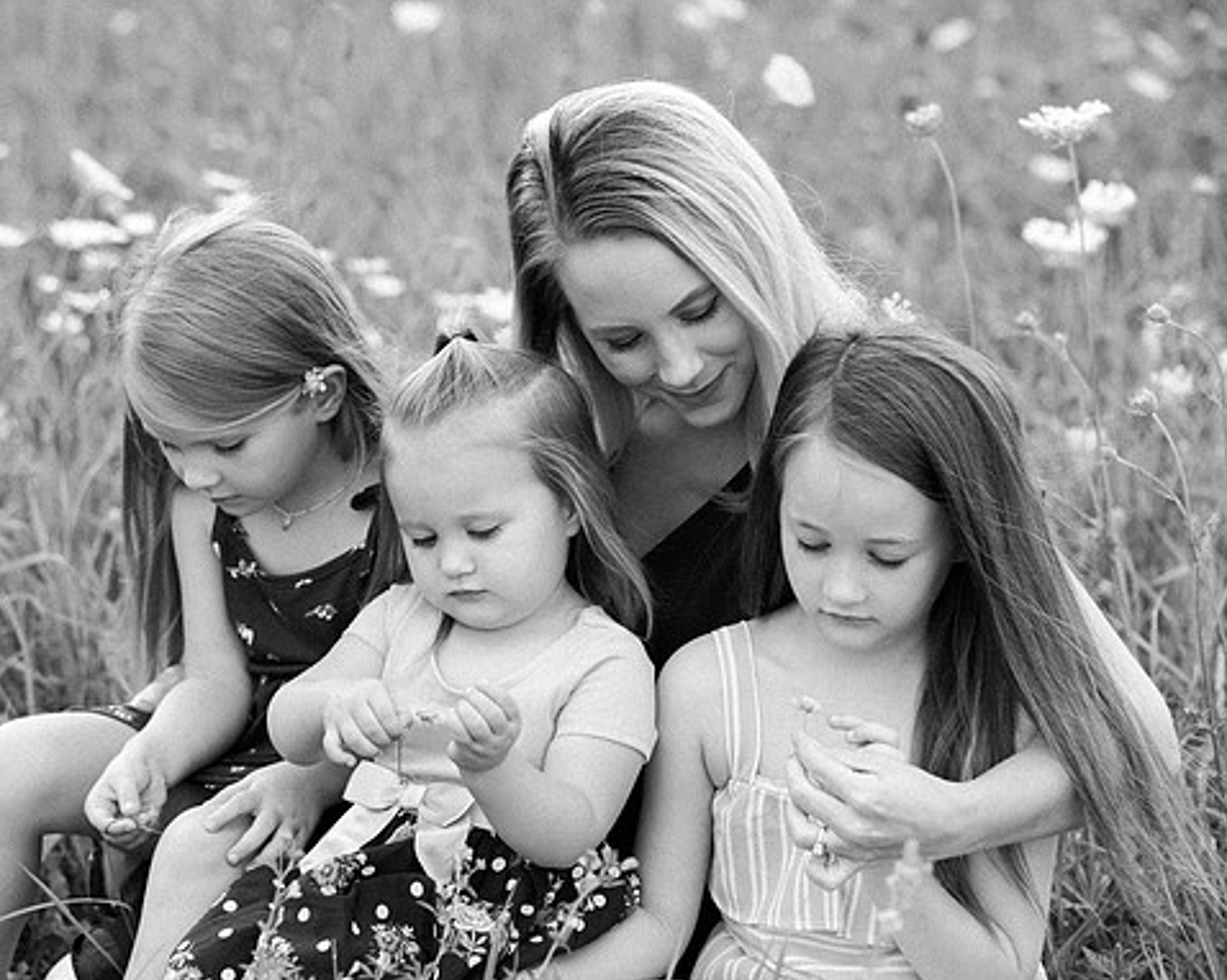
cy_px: 491
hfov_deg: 13.9
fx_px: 5046
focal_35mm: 139
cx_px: 575
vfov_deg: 11.1
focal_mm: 122
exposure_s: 1/800
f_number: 4.5
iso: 250
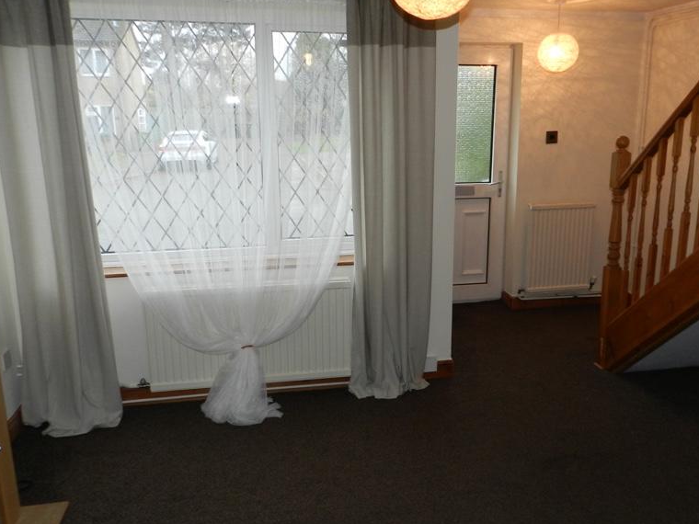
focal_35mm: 31
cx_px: 388
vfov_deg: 45.4
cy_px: 270
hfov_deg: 58.2
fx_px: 626
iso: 200
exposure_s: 1/30
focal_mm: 4
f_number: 3.4
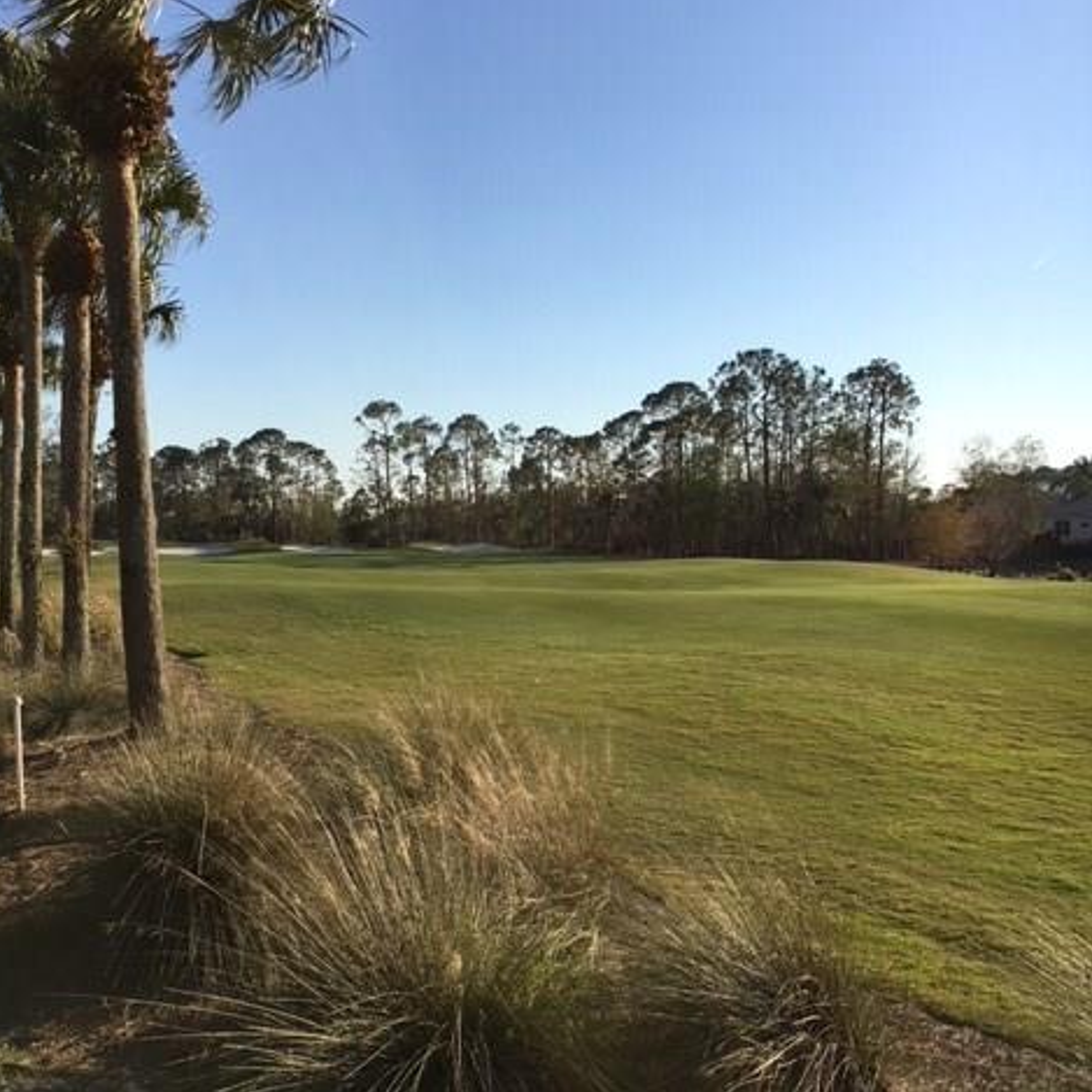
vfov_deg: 47.2
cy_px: 577
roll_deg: +1.9
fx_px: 1249
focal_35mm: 35
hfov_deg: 47.2
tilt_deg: -0.7
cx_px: 536
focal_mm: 4.15
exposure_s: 1/1637
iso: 25
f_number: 2.2
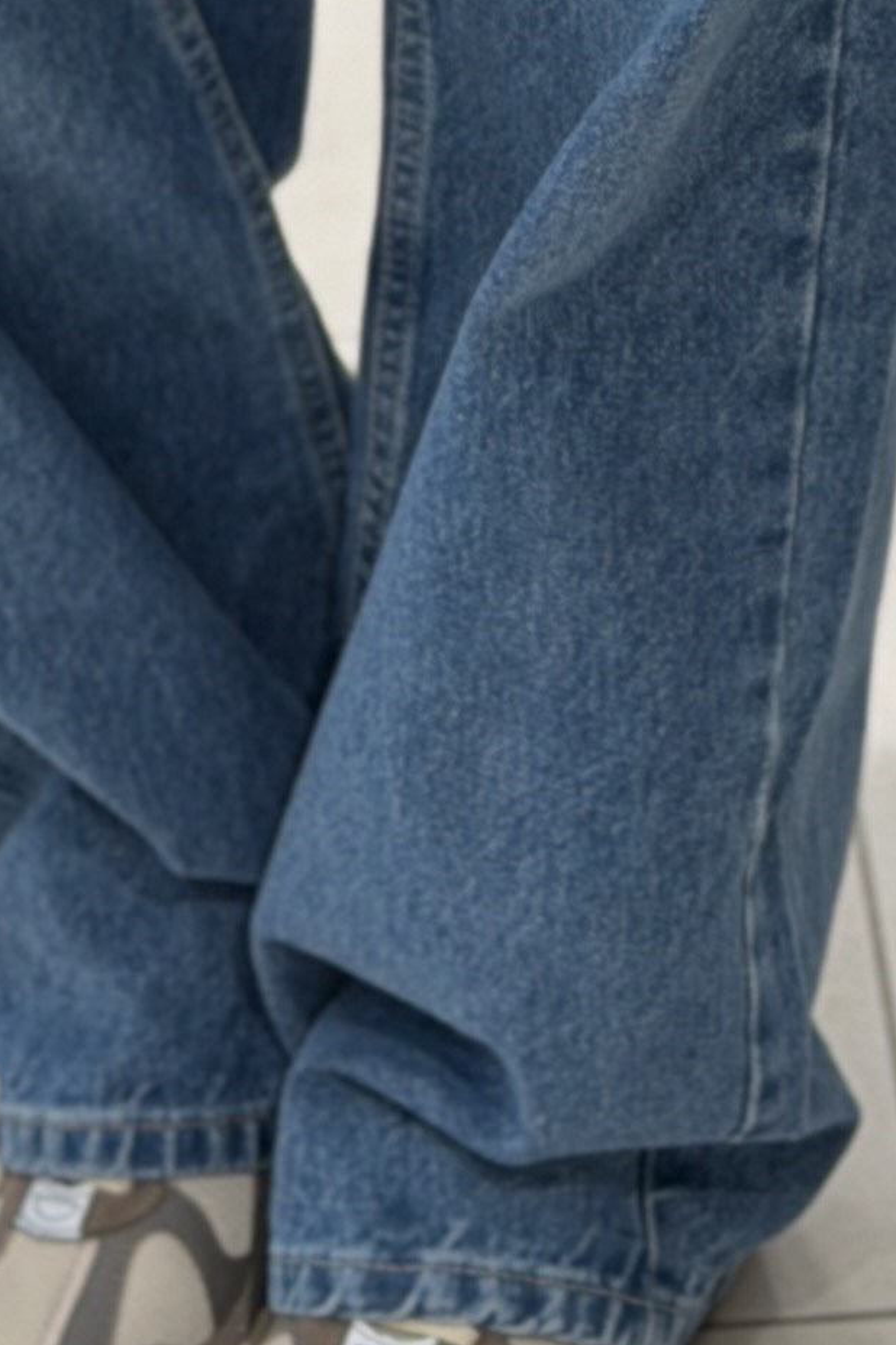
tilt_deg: -35.5
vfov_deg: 9.2
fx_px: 8107
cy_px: -799
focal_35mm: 217
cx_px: 213
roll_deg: +3.5
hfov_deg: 6.3
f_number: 1.78
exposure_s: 1/100
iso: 50
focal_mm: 6.76
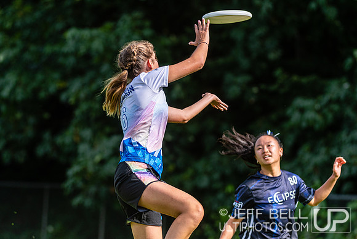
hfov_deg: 6.9
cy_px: 120
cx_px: 178
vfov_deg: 4.6
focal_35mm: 300
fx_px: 2976
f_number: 4
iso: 100
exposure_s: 1/1000
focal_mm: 200
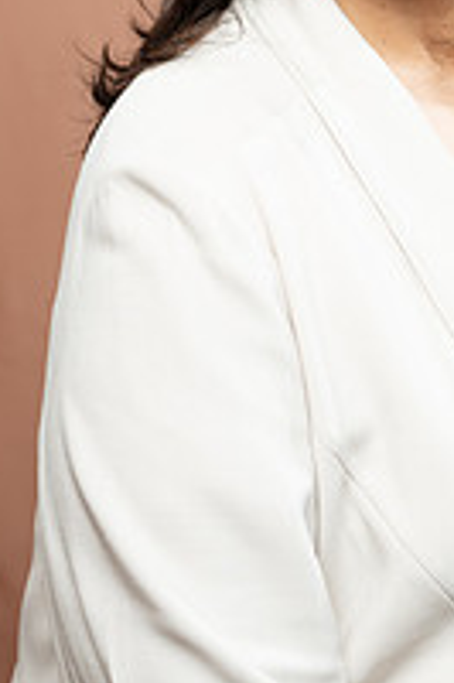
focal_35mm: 160
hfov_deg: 8.5
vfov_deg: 12.8
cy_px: 120
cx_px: 488
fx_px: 3032
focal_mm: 71
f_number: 4
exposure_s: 1/160
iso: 320
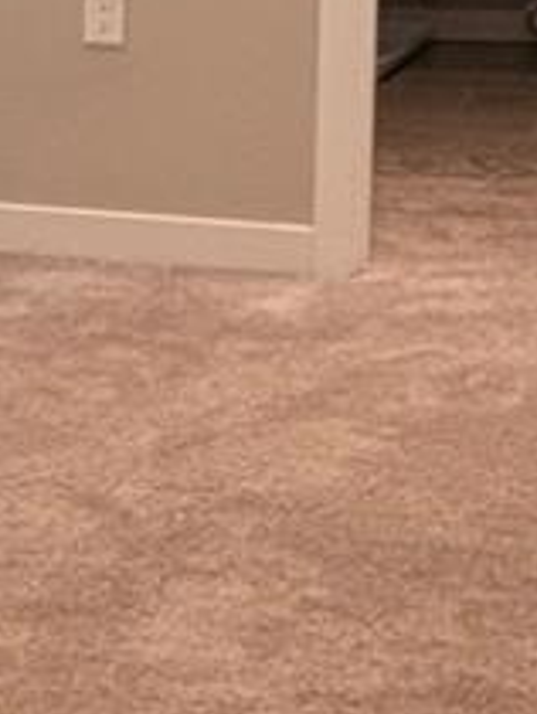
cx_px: -457
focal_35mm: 100
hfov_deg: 13.2
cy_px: 167
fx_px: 2064
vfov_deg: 19.5
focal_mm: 2.22
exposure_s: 1/120
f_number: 2.2
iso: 160
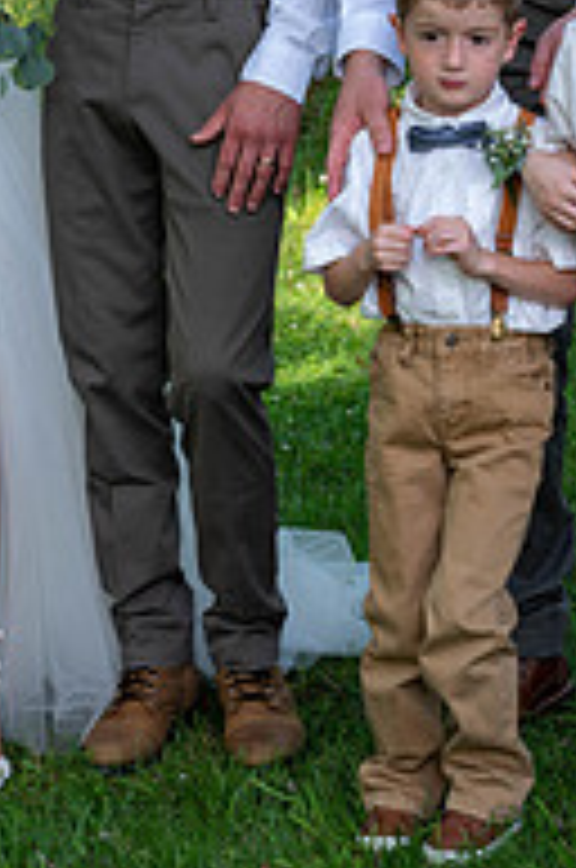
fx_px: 3926
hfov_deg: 8.3
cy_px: 13
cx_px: -61
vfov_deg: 12.5
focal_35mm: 163
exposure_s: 1/250
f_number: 5
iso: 200
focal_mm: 70
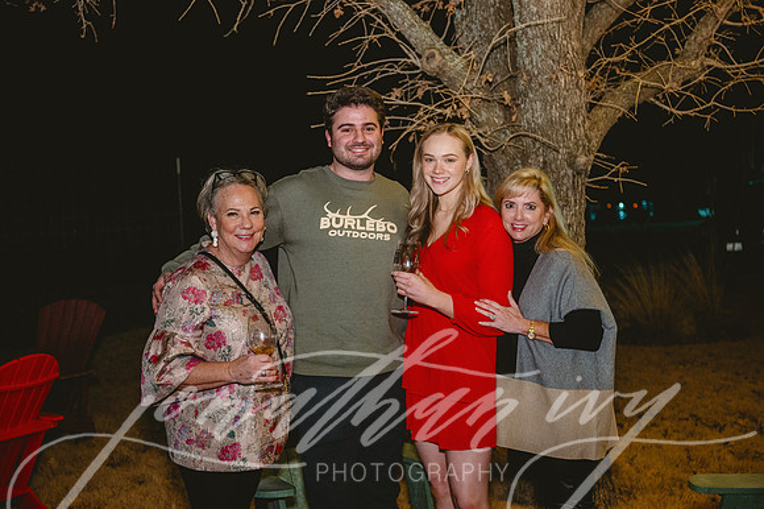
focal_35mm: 44
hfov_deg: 44.5
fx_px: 933
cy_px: 254
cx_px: 382
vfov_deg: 30.5
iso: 2000
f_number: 2.8
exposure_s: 1/80
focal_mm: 44
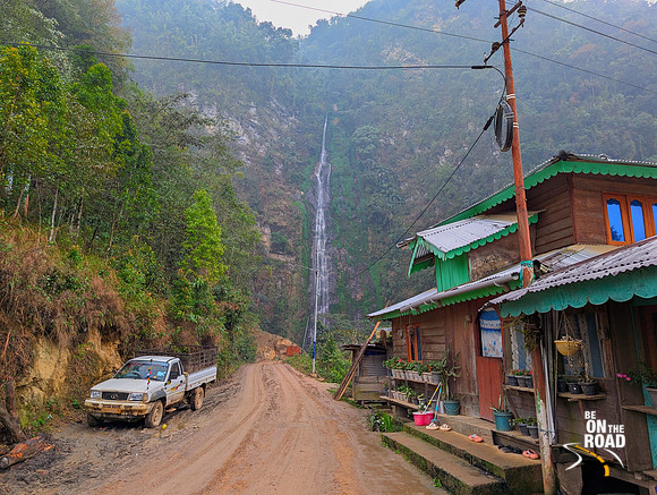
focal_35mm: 24
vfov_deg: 57.0
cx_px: 328
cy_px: 248
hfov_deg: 71.5
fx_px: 456
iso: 15
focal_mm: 6.9
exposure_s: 1/23.8
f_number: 1.68
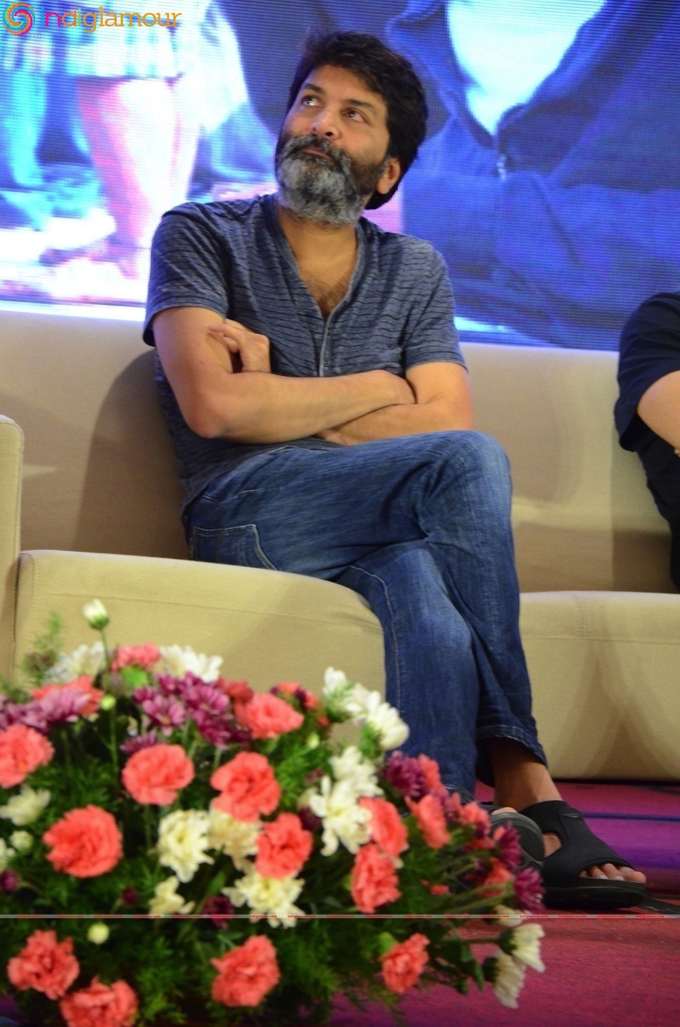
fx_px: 4483
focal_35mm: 158
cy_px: 514
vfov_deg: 13.1
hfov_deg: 8.7
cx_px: 340
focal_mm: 105
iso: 2500
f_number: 5.6
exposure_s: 1/80
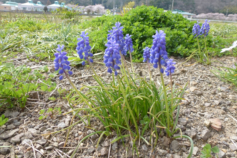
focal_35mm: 25
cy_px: 76
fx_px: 165
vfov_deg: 51.3
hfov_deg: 71.5
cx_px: 119
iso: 100
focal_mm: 4.3
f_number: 3.3
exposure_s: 1/400
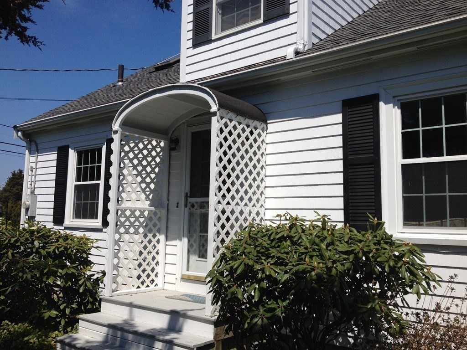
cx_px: 234
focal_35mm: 35
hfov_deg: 52.6
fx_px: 472
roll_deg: -0.9
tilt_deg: +7.3
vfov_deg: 40.7
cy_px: 175
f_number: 2.4
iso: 50
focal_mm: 4.28
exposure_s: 1/3067
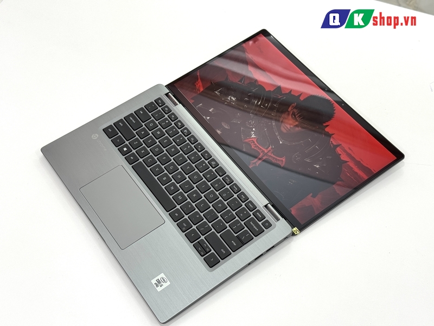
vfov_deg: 30.3
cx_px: 217
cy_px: 163
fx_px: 602
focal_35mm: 48
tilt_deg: -54.3
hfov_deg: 39.7
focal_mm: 6.76
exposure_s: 1/121
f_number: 1.78
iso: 80
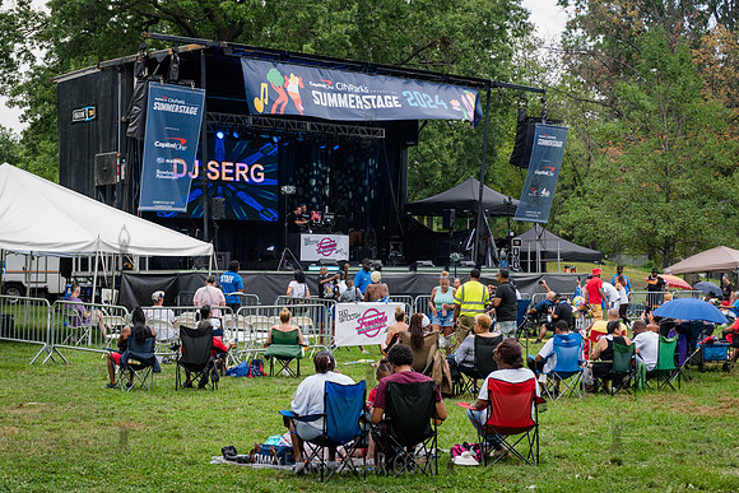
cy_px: 246
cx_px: 370
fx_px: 1273
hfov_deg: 32.4
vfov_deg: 21.9
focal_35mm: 62
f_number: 4
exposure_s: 1/640
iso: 1000
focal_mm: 62
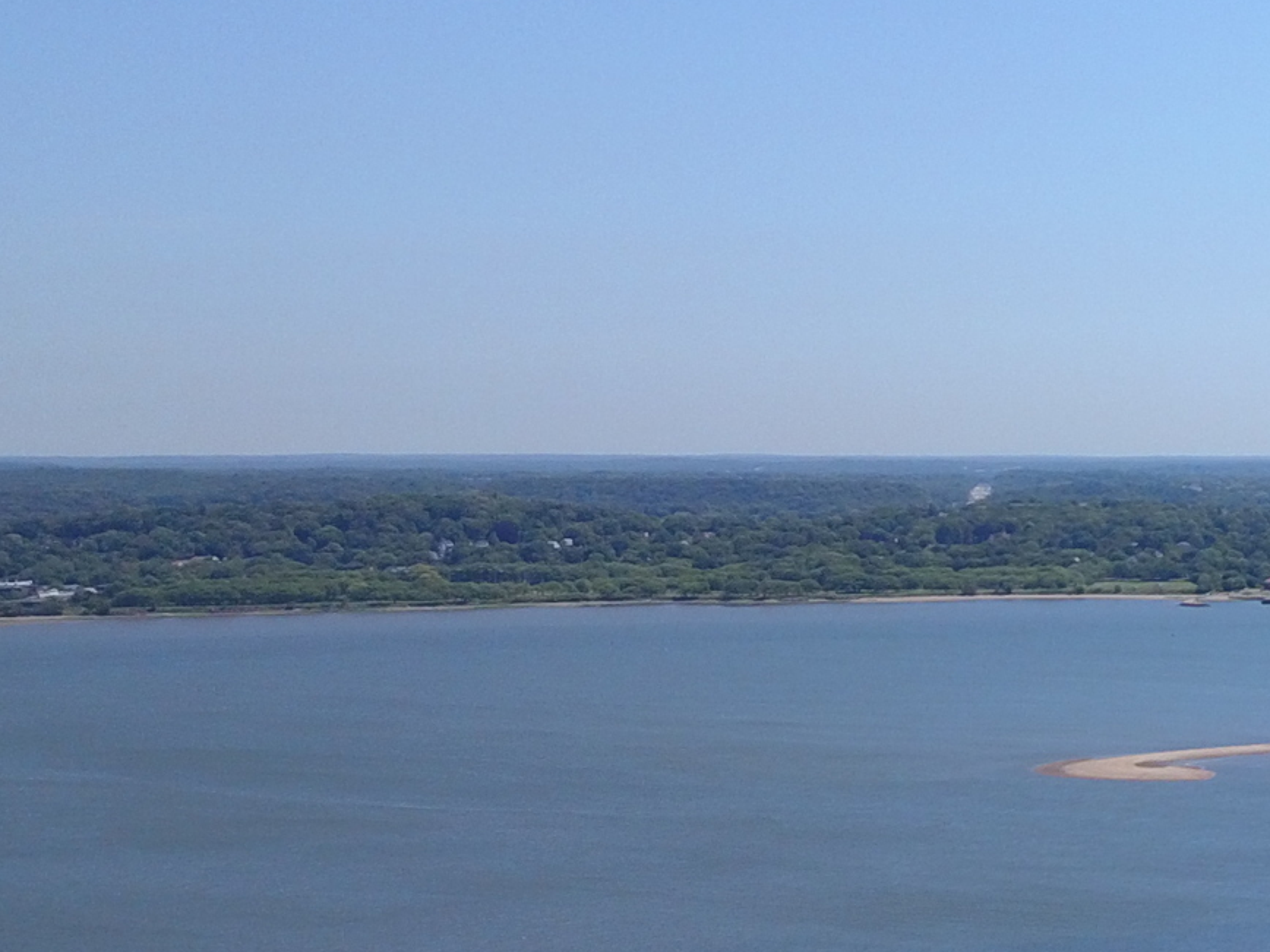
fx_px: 3375
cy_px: 376
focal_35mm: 92
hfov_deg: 17.6
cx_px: 2236
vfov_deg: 16.0
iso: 100
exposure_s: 1/1538
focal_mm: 4.7
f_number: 2.2
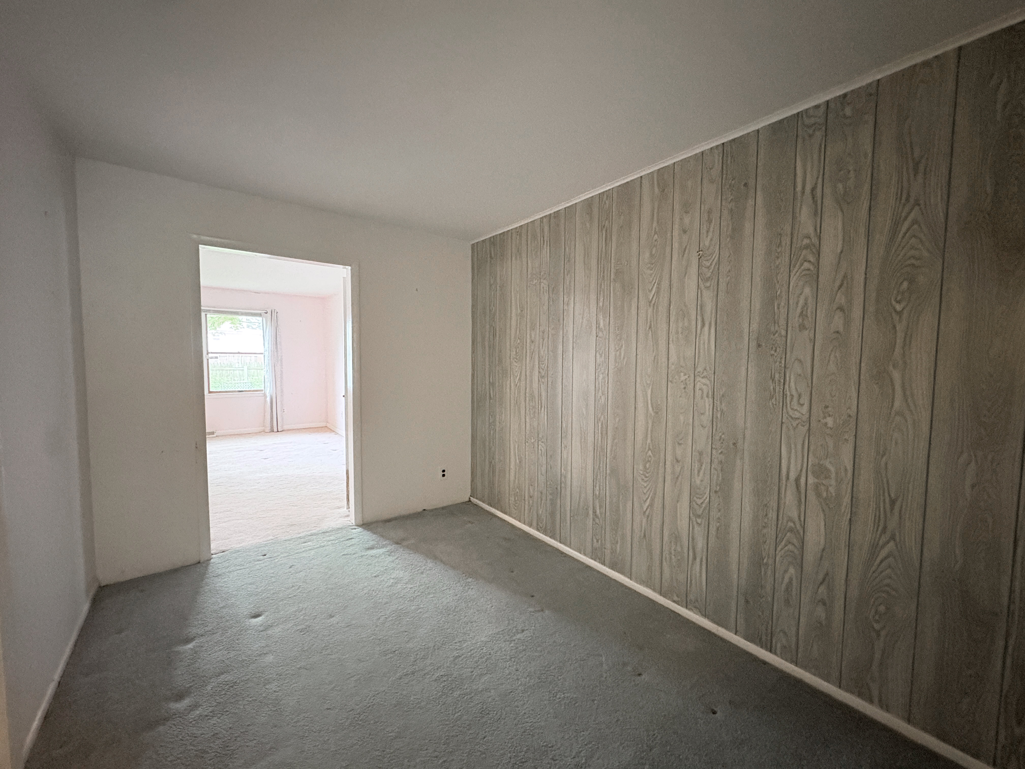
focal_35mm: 14
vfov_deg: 85.7
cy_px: 384
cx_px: 512
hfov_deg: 102.1
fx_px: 415
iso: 1000
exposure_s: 1/40
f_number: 2.2
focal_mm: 2.22
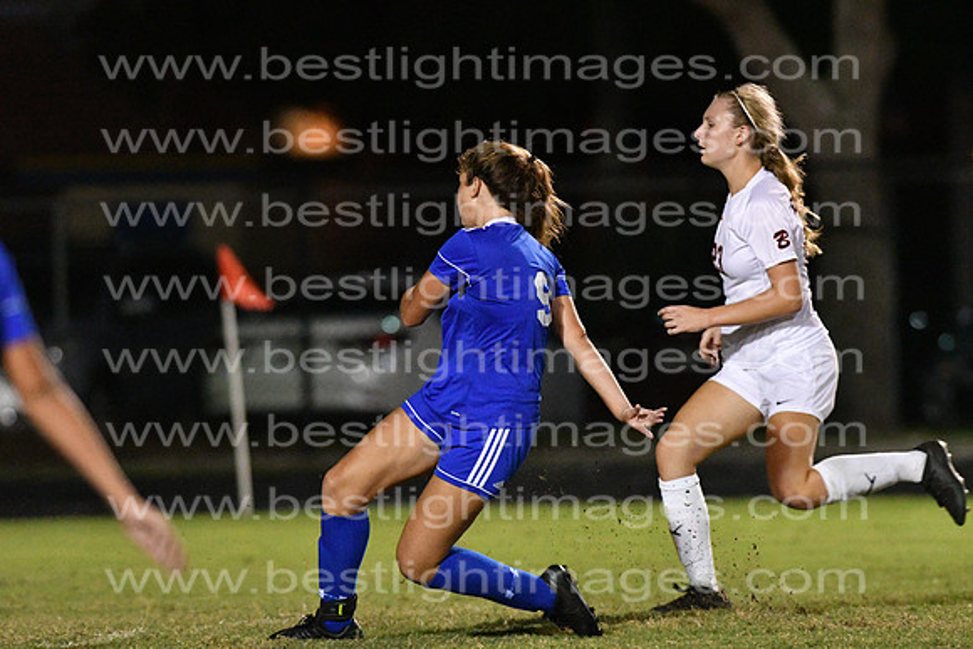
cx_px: 486
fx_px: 12165
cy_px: 324
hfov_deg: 4.6
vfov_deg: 3.1
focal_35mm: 450
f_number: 3.5
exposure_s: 1/640
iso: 10000
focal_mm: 300
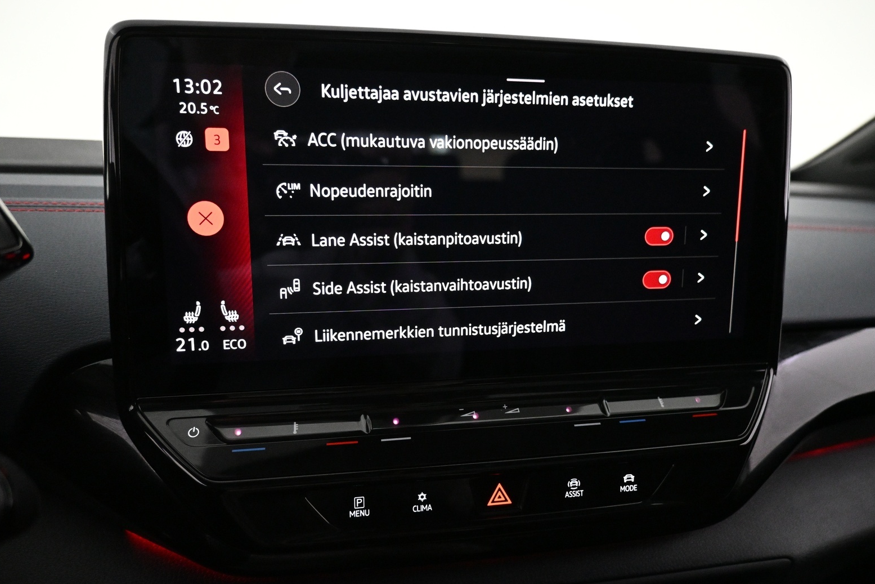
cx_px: 439
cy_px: 304
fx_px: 608
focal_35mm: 25
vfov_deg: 51.3
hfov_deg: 71.5
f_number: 3.5
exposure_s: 1/80
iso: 4000
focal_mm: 16
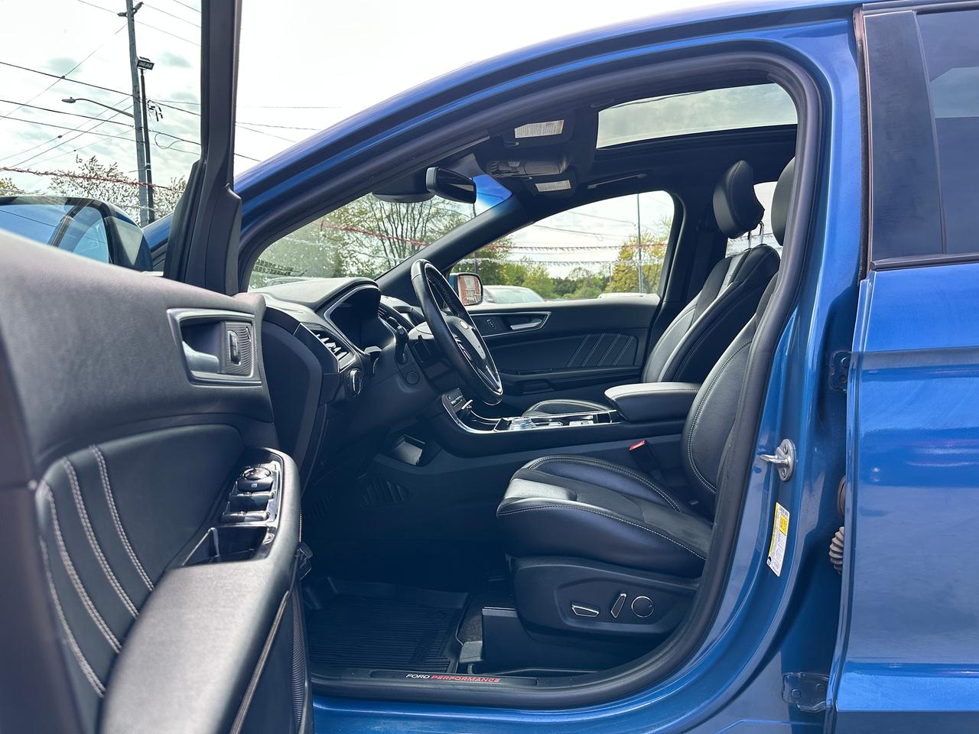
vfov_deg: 56.8
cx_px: 490
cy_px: 367
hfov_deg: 71.6
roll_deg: +0.6
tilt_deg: -4.0
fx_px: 679
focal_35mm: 24
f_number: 1.78
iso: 80
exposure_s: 1/724
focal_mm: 6.86
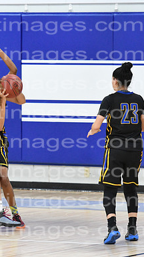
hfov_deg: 3.2
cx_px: -5
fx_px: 2578
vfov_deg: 5.7
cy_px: 128
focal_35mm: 379
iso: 5000
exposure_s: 1/640
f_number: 3.2
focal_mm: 160
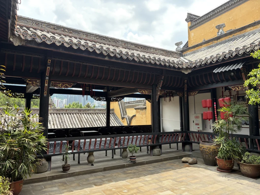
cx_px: 130
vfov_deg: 53.1
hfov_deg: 67.3
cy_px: 98
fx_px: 195
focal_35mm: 26
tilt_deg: +6.3
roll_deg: +0.1
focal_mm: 5.96
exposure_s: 1/527
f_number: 1.6
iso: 64
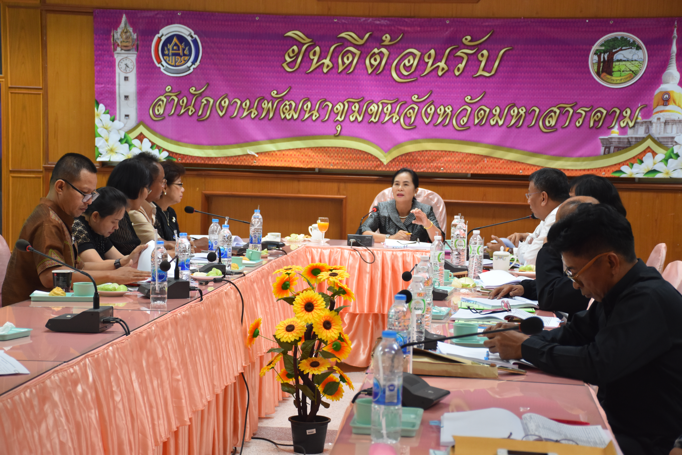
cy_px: 228
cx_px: 341
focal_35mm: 75
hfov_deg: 27.0
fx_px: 1421
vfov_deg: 18.2
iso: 1000
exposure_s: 1/60
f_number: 4.8
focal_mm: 50
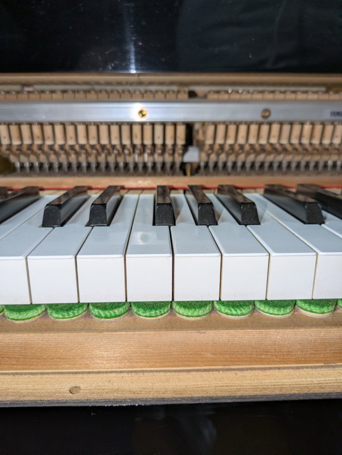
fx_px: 329
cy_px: 228
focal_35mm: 25
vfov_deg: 69.4
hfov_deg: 54.9
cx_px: 171
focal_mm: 5.43
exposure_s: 1/50
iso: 64
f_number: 1.89
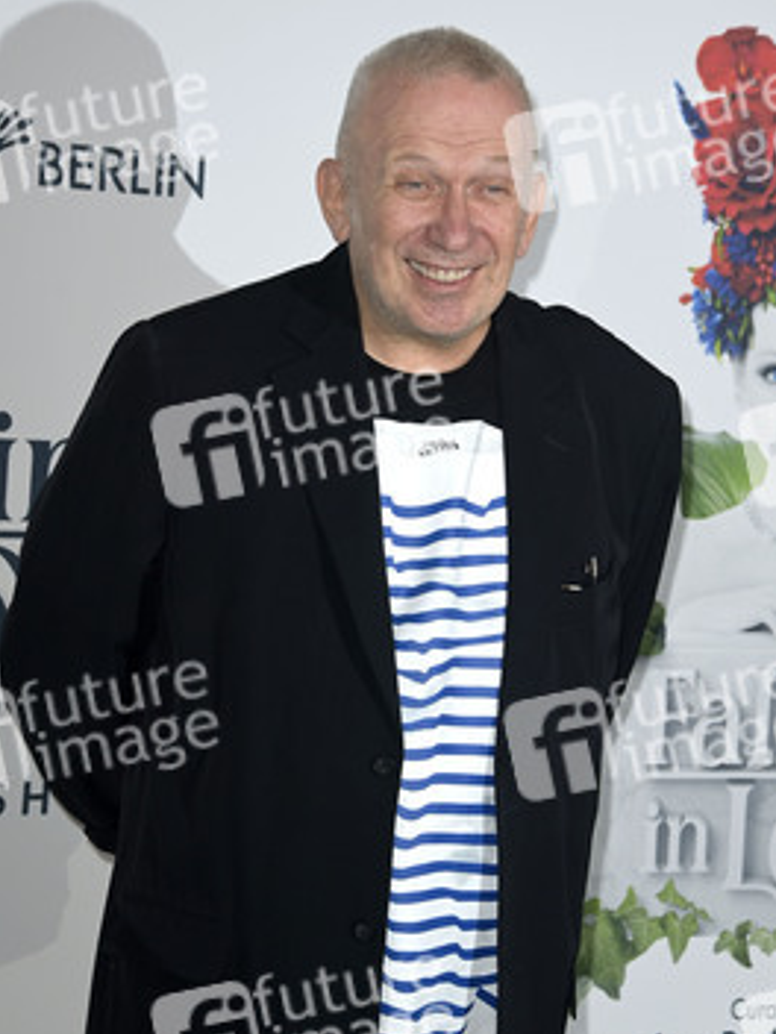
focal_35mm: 107
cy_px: 585
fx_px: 3198
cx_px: 388
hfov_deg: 13.8
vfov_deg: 18.4
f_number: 5.6
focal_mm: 98
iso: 640
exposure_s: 1/250
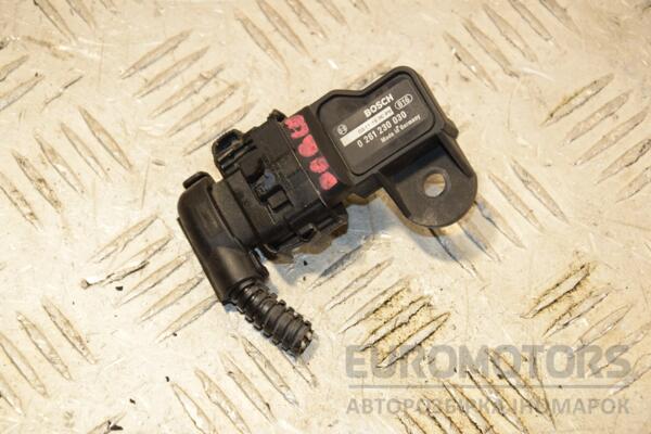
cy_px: 217
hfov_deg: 17.1
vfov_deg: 11.4
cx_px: 326
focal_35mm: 120
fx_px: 2170
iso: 800
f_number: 7.1
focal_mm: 80
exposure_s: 1/200
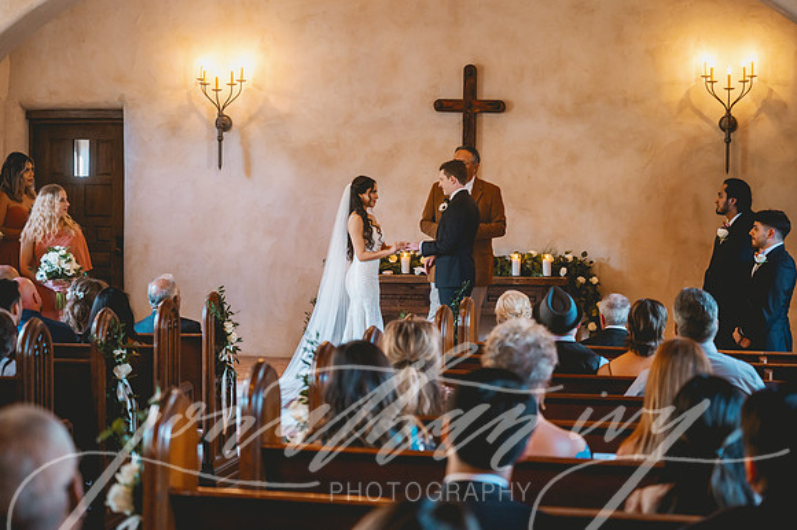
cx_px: 398
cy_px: 259
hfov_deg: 28.2
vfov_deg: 19.0
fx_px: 1584
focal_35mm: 72
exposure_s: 1/160
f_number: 2.8
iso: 1250
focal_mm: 70
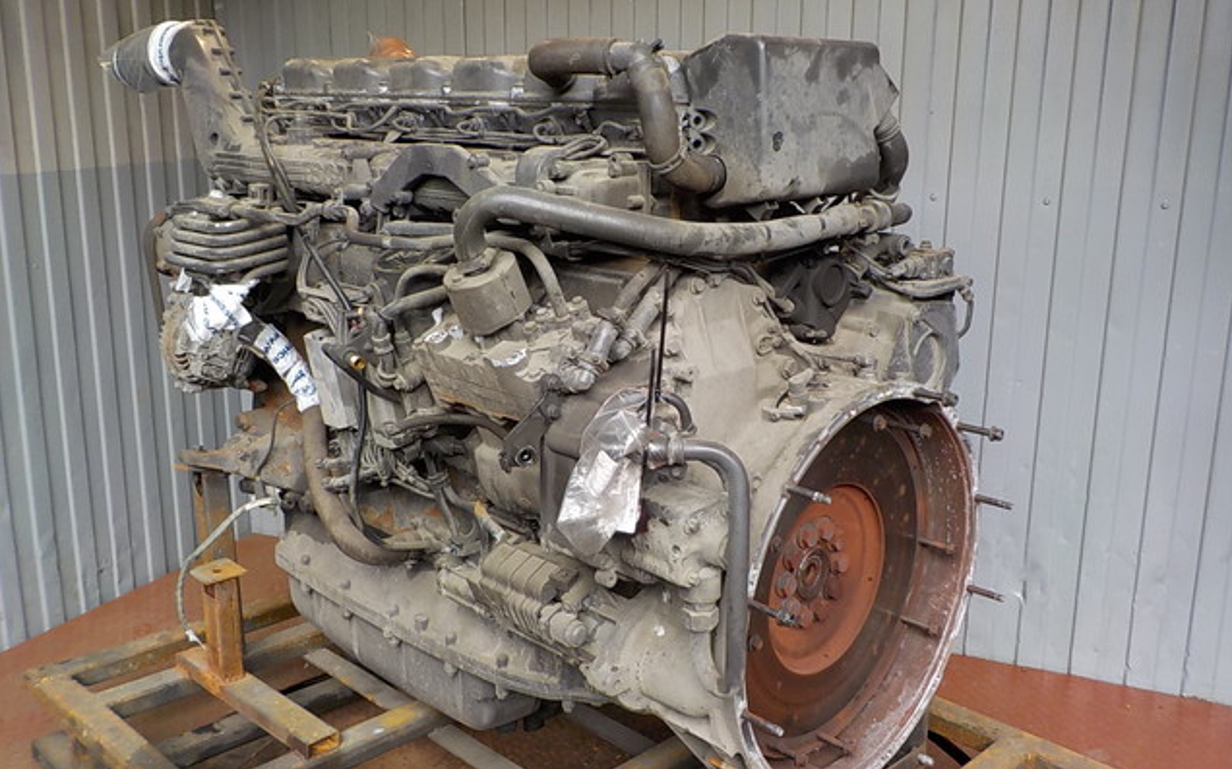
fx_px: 1074
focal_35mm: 32
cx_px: 614
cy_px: 380
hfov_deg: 59.7
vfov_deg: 39.4
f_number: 3.3
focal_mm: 4.1
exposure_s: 1/60
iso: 125
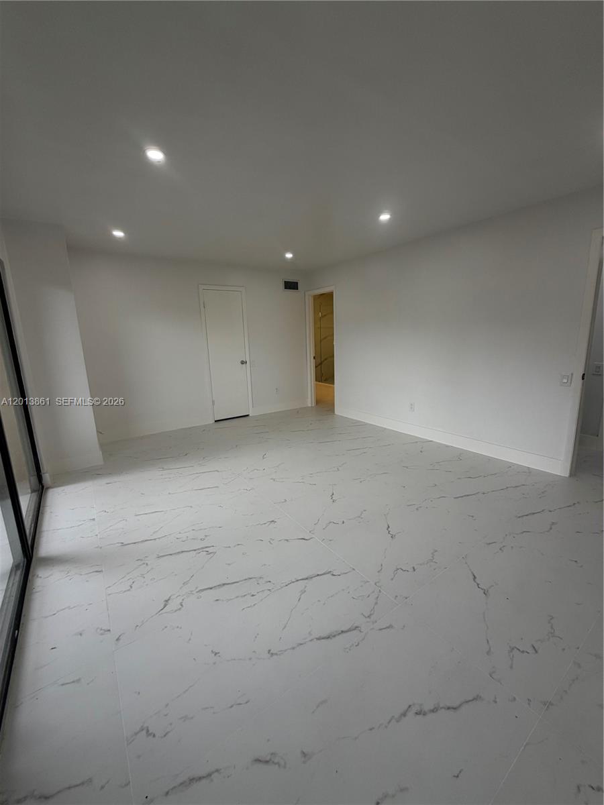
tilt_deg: -12.7
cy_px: 402
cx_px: 302
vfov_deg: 102.1
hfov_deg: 85.7
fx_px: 326
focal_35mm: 14
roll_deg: +2.1
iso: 80
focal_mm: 2.22
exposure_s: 1/121
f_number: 2.2
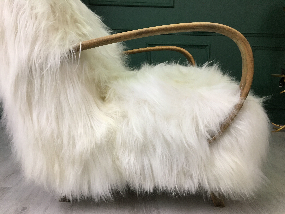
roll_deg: -1.9
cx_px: 142
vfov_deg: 48.2
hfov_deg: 61.7
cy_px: 107
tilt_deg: -6.4
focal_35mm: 29
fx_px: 239
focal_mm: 4.15
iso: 125
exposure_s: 1/33
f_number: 2.2
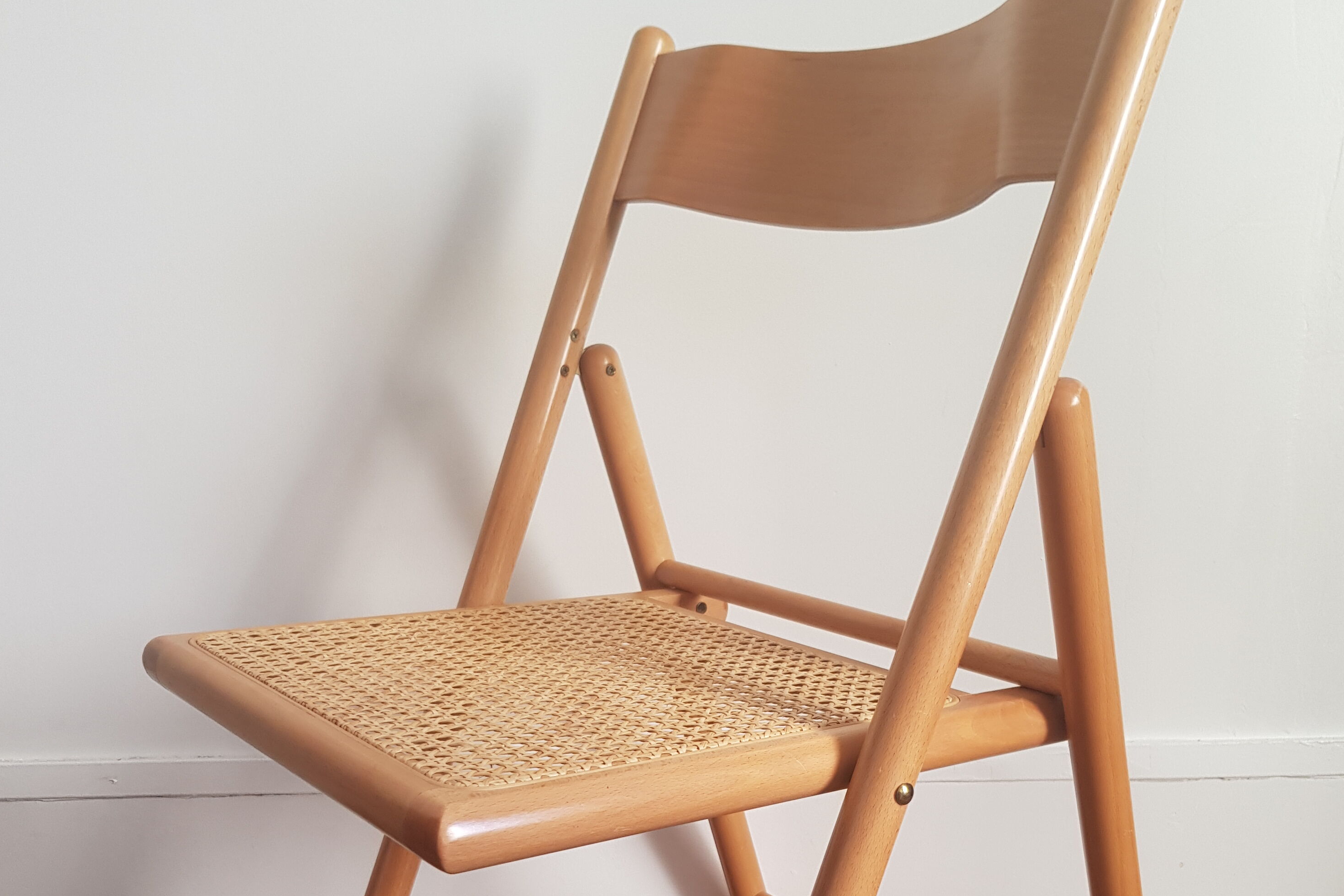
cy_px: 787
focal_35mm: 37
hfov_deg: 51.9
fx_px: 1381
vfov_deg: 34.2
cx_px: 687
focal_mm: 4.2
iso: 80
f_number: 1.7
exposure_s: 1/100
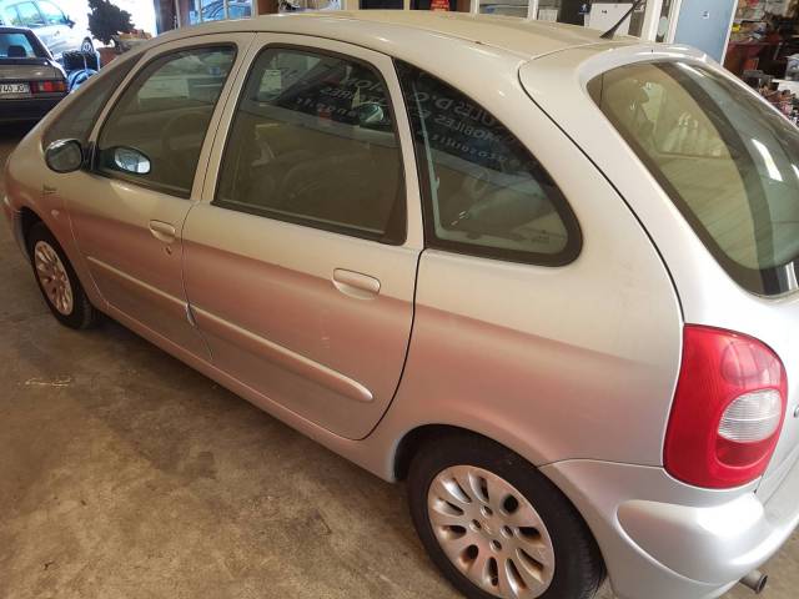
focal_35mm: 26
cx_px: 400
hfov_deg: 67.3
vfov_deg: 53.1
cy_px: 300
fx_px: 600
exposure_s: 1/50
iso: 64
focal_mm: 4.2
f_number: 1.7
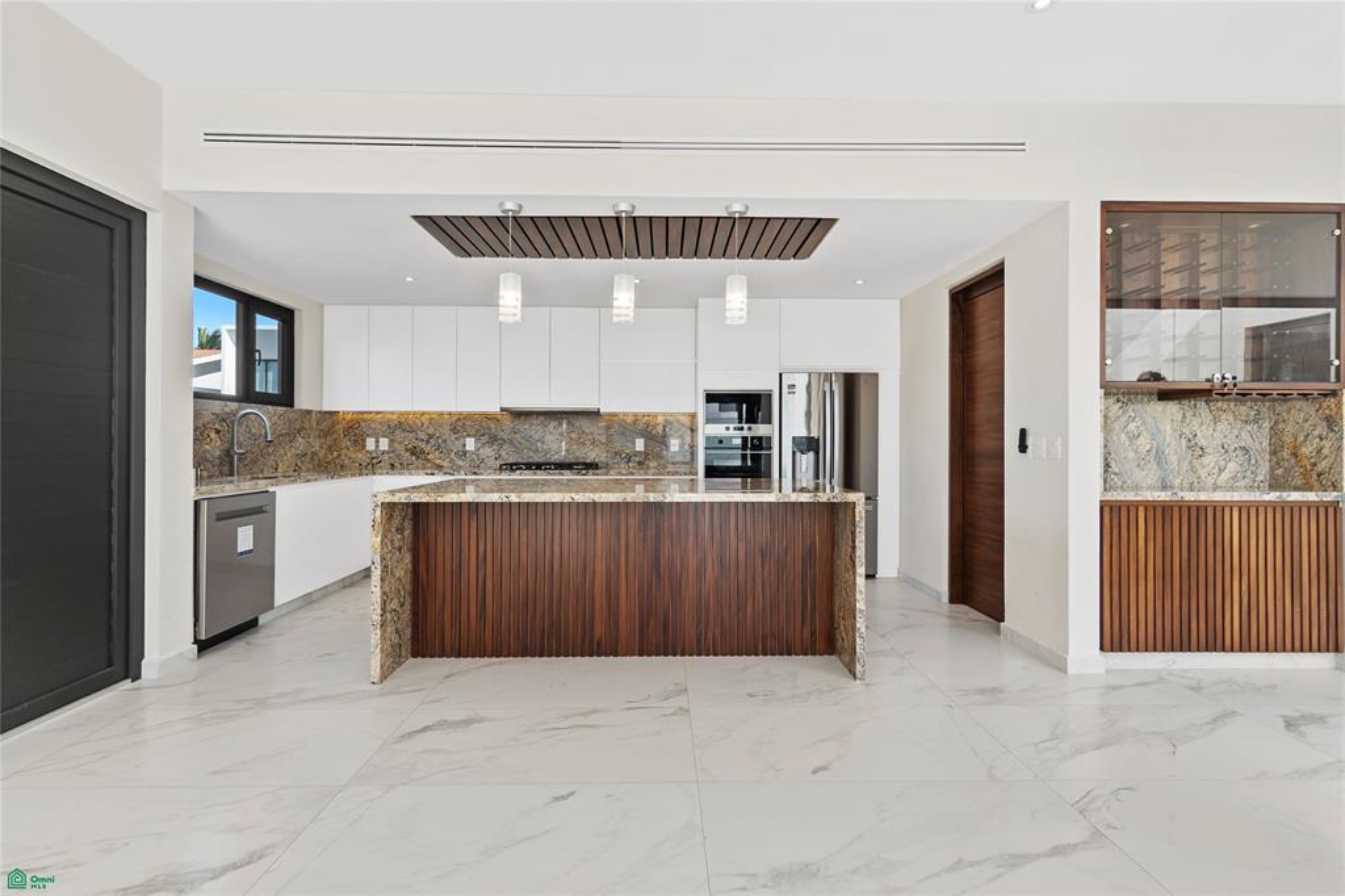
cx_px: 672
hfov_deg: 100.4
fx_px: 560
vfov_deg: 77.3
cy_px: 448
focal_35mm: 15
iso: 160
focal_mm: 10
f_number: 8
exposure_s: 1/13
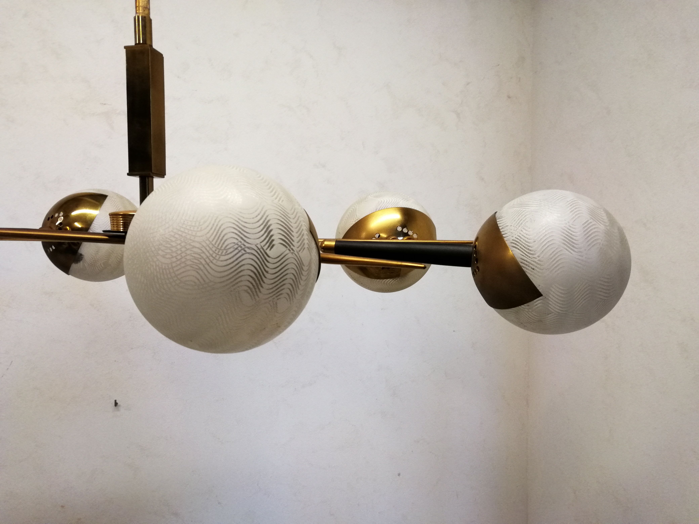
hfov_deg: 71.6
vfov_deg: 56.8
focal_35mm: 24
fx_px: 485
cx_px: 350
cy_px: 262
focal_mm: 2.38
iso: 64
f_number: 2.2
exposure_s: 1/50
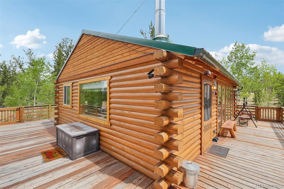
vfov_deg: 77.3
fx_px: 118
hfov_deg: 100.4
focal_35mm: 15
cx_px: 142
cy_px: 94
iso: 800
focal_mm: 10
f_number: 8
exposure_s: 1/1000
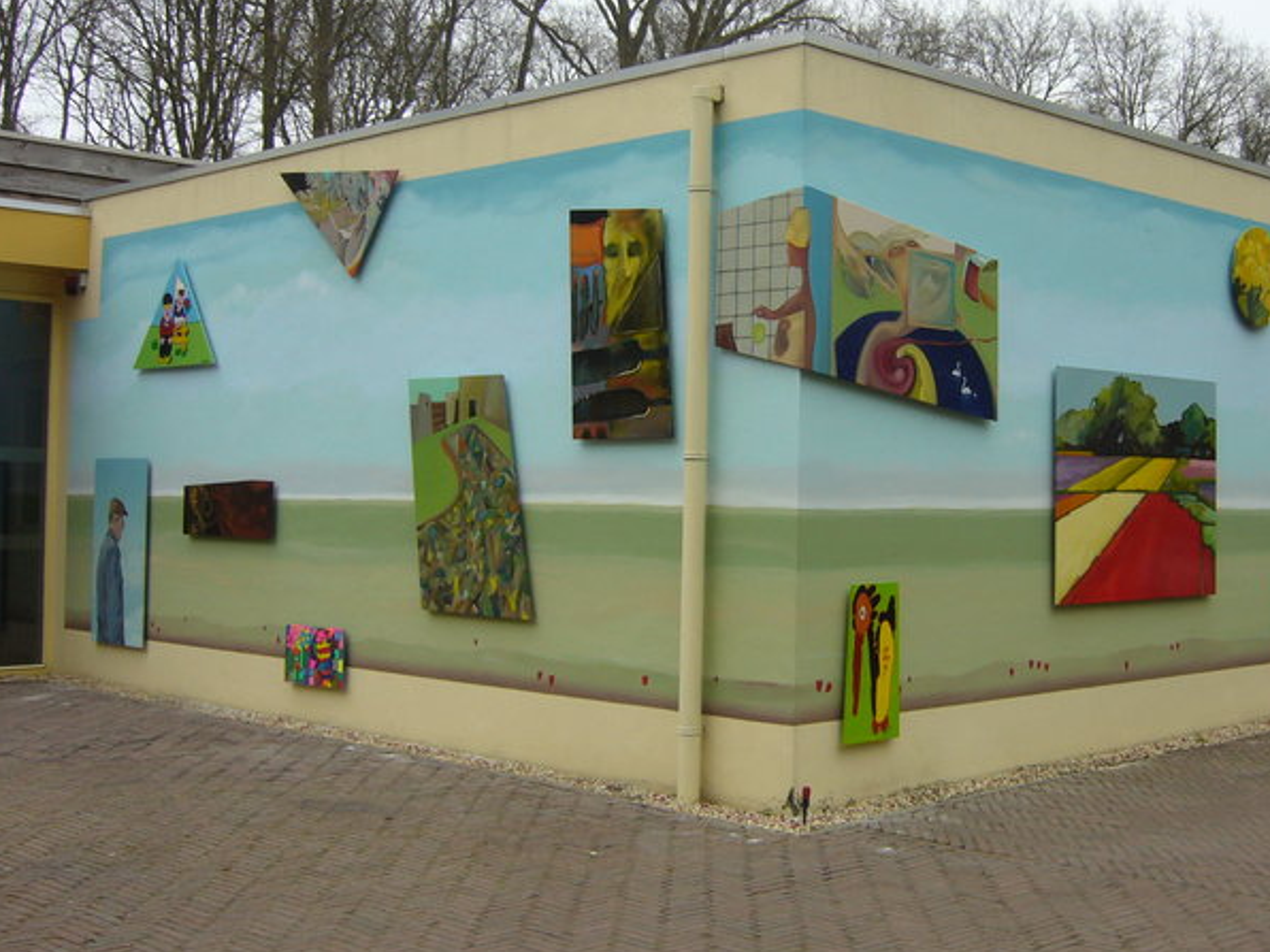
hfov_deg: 40.1
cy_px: 411
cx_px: 812
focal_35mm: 47
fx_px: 1724
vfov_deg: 30.8
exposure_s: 1/200
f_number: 2.8
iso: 80
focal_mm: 5.8
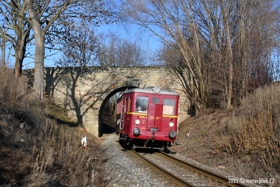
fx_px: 241
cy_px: 94
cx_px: 140
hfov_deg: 60.3
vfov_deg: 42.3
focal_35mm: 31
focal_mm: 21
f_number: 11
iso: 200
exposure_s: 1/250
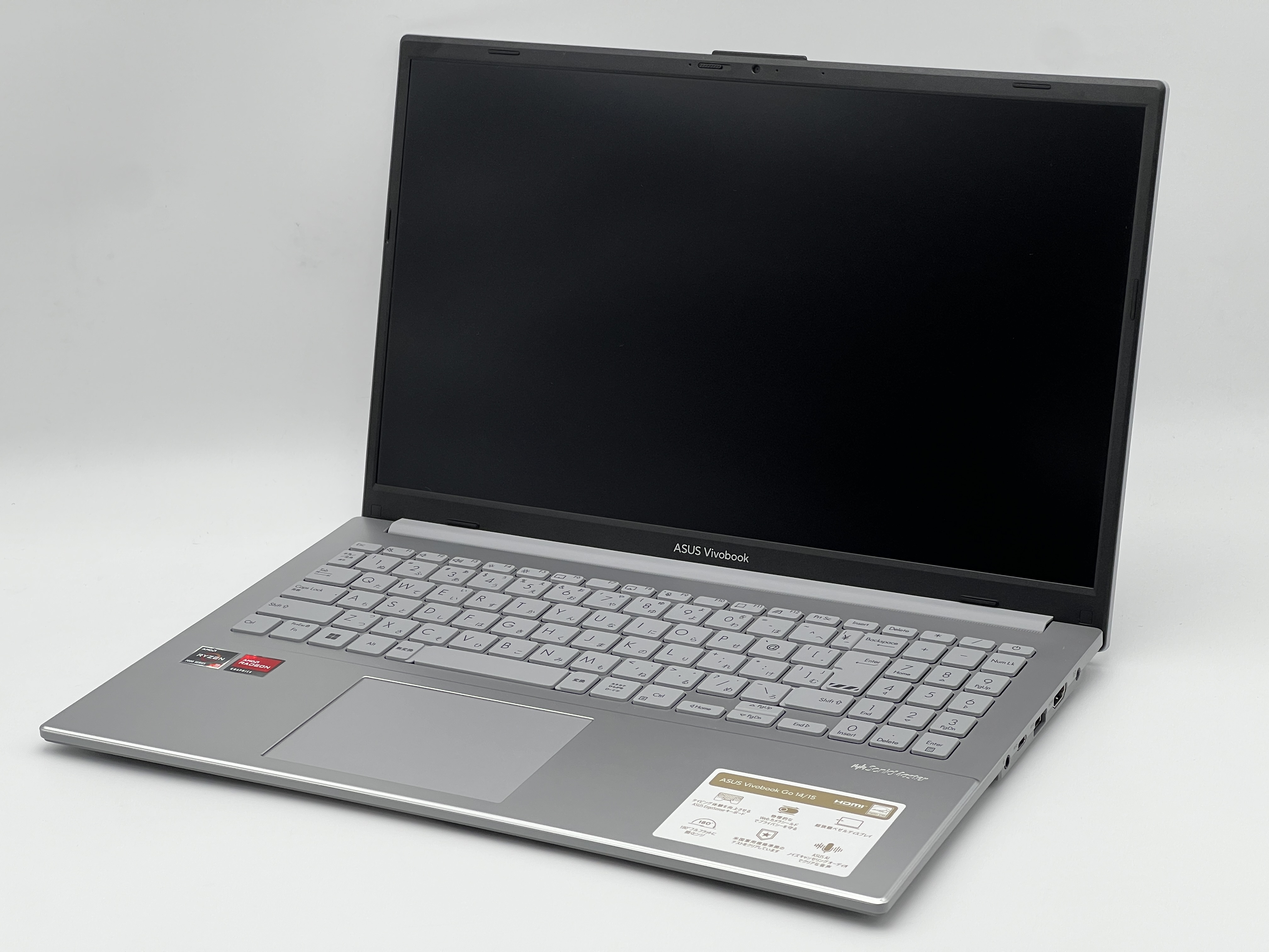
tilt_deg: -19.7
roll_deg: +1.8
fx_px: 2823
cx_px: 634
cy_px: 476
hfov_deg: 25.3
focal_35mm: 77
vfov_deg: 19.1
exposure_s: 1/99
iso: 50
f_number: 2.8
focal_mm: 9
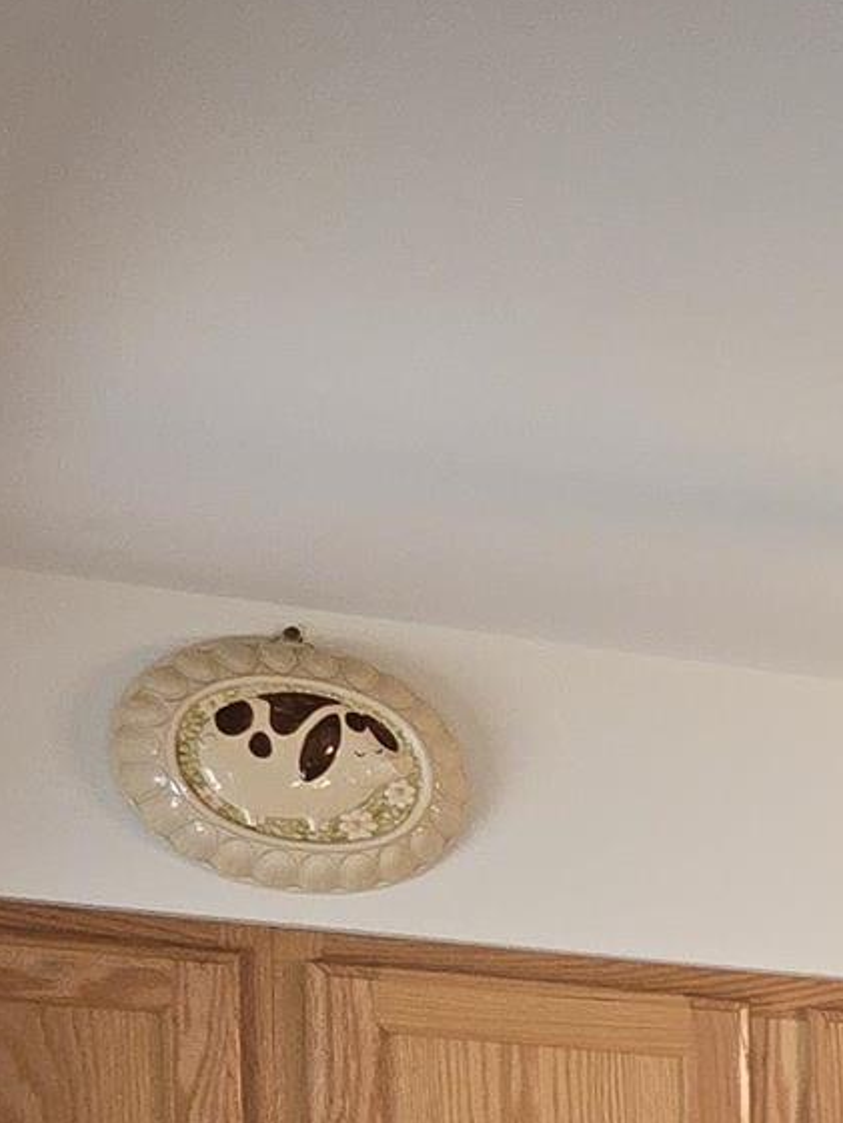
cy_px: 1798
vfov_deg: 14.4
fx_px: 4090
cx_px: 2813
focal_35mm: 126
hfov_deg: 8.8
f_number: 1.7
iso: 100
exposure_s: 1/40
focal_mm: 6.3
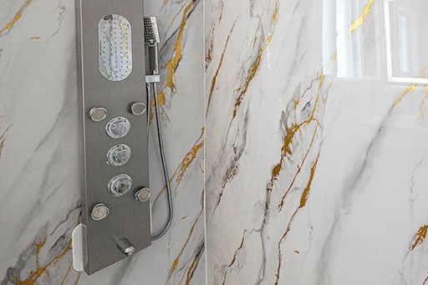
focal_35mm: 24
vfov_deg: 50.1
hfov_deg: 69.0
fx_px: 285
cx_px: 320
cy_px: 59
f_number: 4
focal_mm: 12
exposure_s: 1/100
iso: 800
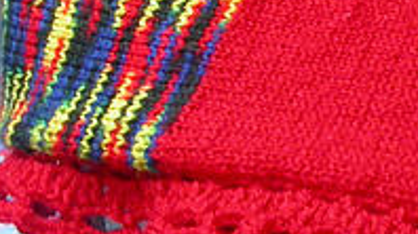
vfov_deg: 8.8
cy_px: -114
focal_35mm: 134
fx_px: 1484
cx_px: 671
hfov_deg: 14.7
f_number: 2.6
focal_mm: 7.85
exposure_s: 1/36.5
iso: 100
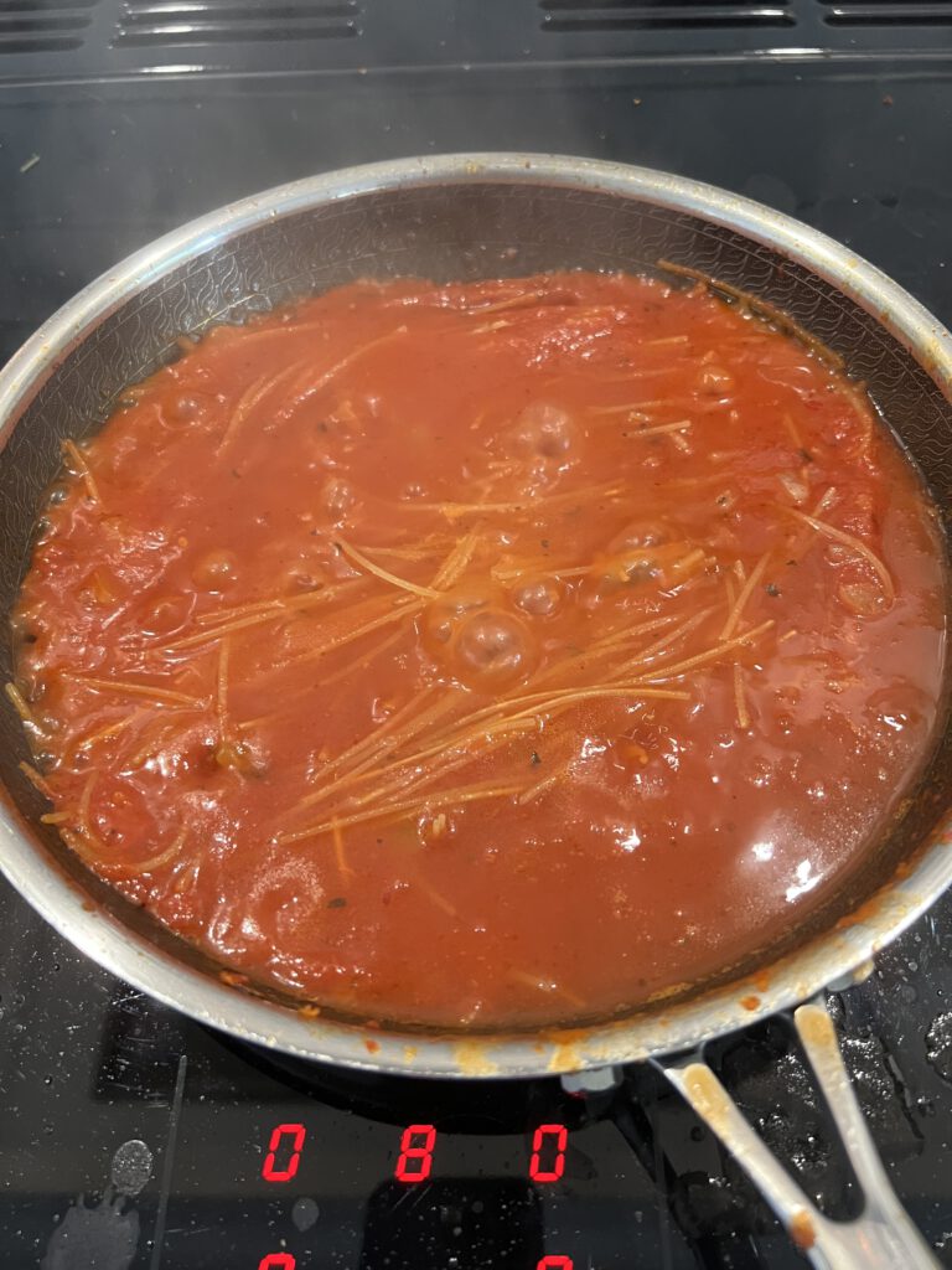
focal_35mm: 26
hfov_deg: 53.1
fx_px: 953
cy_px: 635
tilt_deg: -59.1
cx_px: 476
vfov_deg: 67.3
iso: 400
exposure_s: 1/60
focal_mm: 5.7
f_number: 1.5
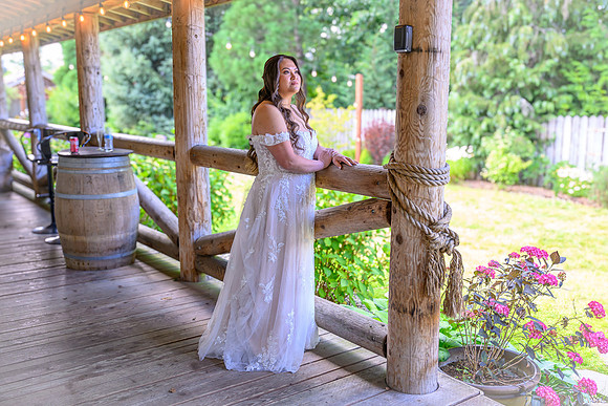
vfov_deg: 36.5
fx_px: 615
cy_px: 213
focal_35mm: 36
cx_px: 318
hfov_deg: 52.6
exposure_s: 1/200
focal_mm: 34.5
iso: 640
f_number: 3.2
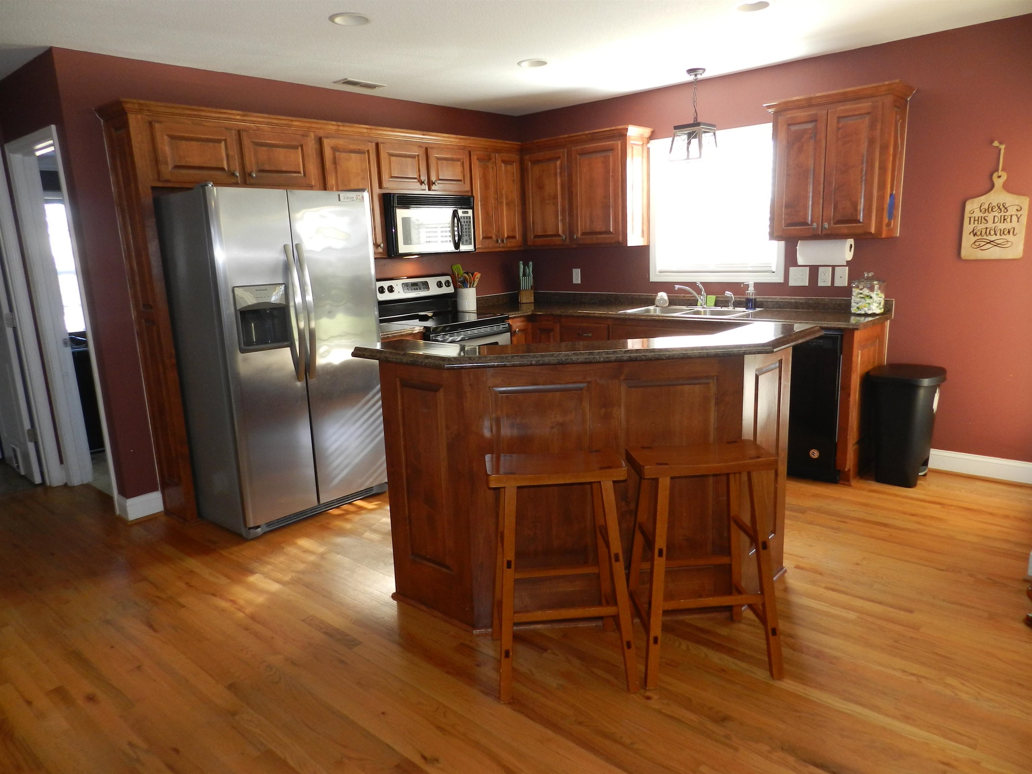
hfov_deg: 73.9
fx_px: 686
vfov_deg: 58.9
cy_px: 387
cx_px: 516
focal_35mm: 23
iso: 200
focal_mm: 4
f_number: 3.4
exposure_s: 1/30
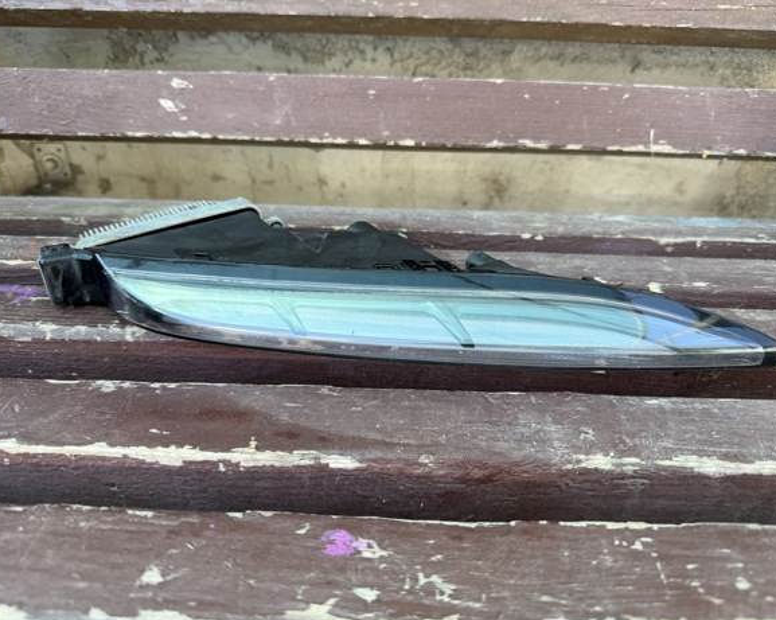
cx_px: 397
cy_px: 301
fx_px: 597
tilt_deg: -29.7
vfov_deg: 54.9
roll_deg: -2.2
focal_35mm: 26
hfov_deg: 66.0
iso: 80
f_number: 1.78
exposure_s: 1/156
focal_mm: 6.76
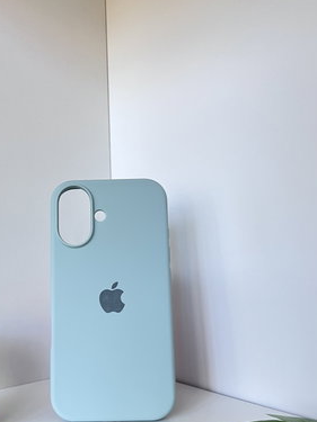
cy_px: 262
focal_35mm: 37
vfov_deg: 49.7
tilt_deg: -1.7
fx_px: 452
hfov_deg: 38.2
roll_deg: +3.5
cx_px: 107
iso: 125
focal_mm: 5.7
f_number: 1.5
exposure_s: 1/66
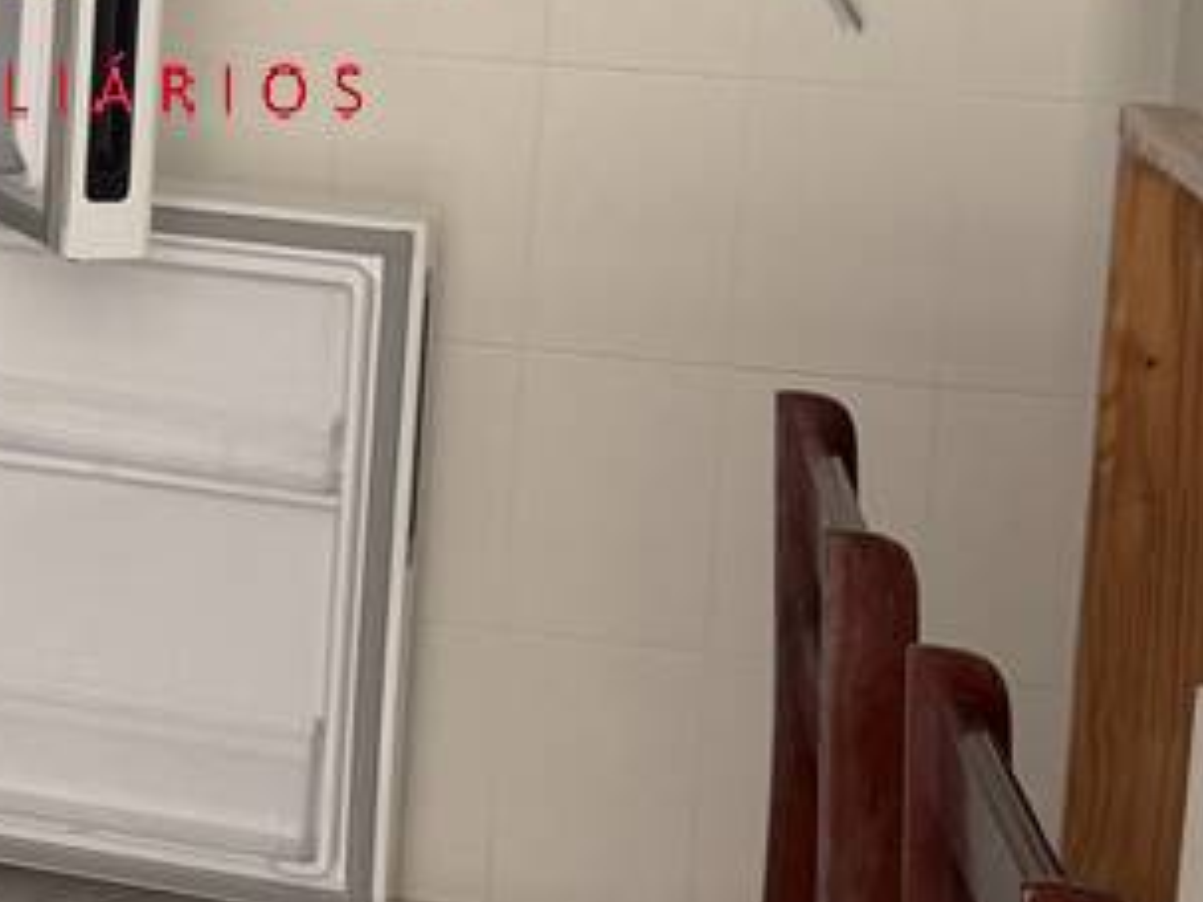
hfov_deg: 16.1
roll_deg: -2.4
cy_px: -68
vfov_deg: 12.8
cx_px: -504
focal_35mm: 114
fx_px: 3960
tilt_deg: -5.3
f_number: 1.78
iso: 200
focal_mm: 6.76
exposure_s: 1/110
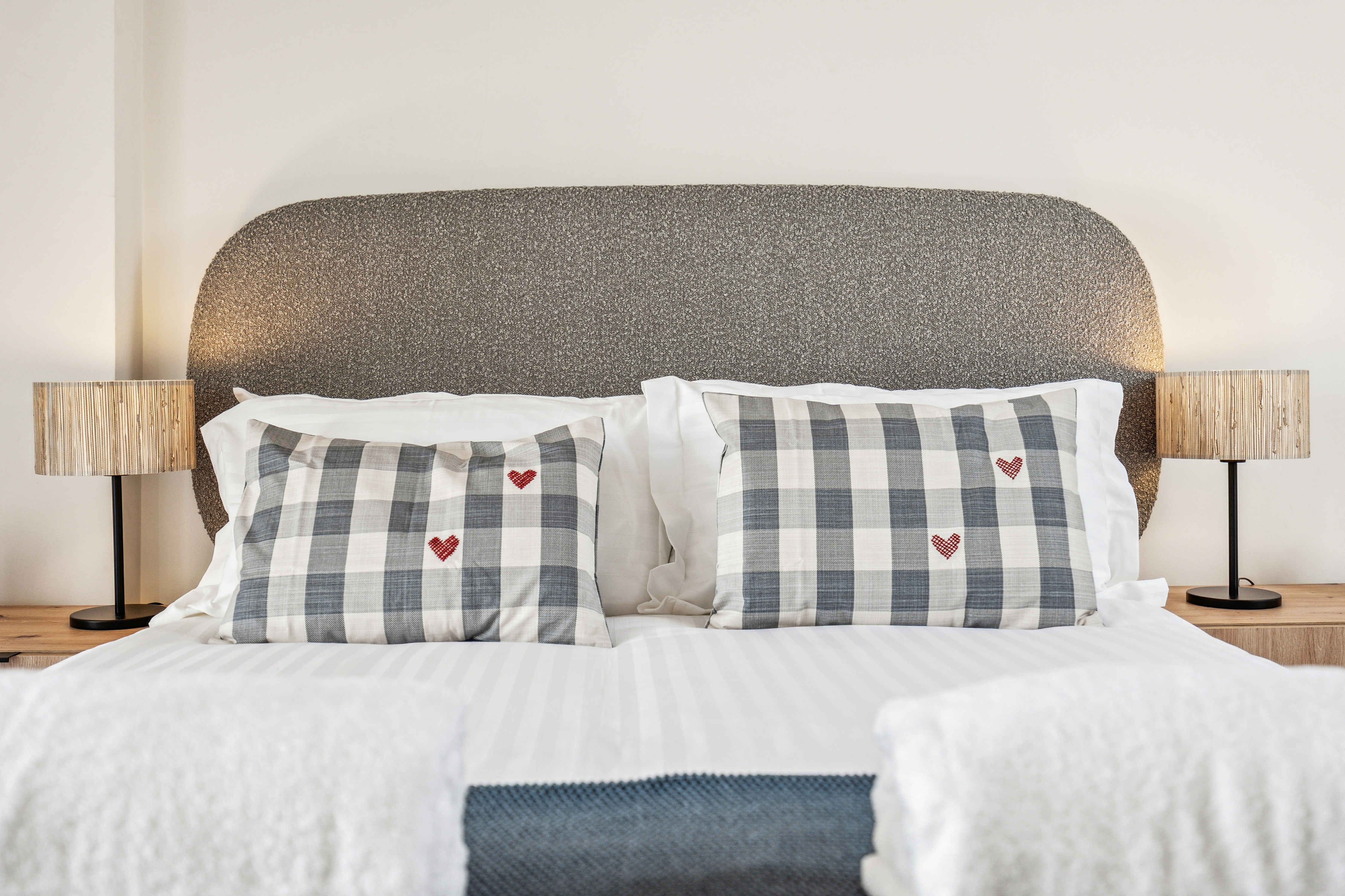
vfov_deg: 36.9
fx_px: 1345
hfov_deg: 53.1
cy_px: 448
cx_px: 672
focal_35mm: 36
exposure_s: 1/20
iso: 50
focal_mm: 24
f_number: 2.8
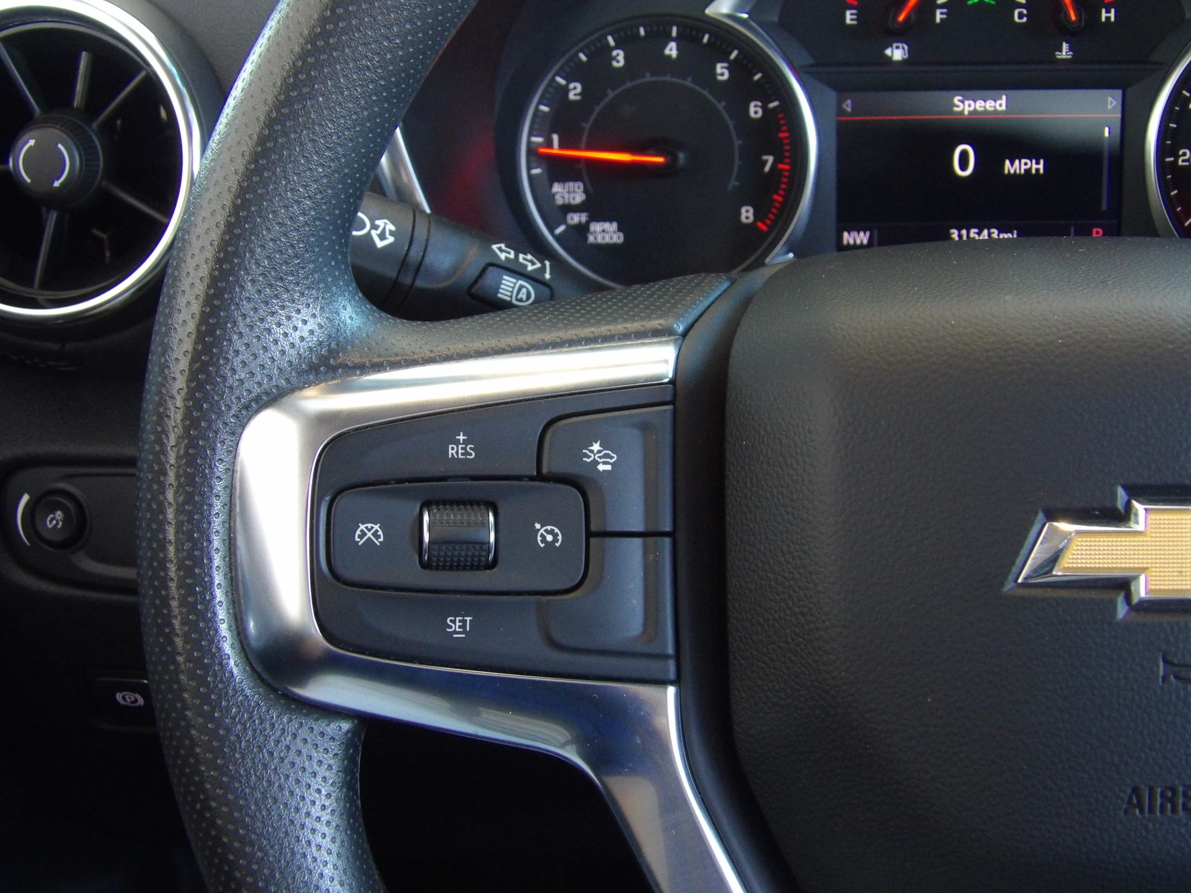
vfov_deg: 31.5
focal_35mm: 46
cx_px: 596
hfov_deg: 41.2
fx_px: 1583
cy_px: 446
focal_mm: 8.2
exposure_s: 1/20
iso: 571
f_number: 3.8
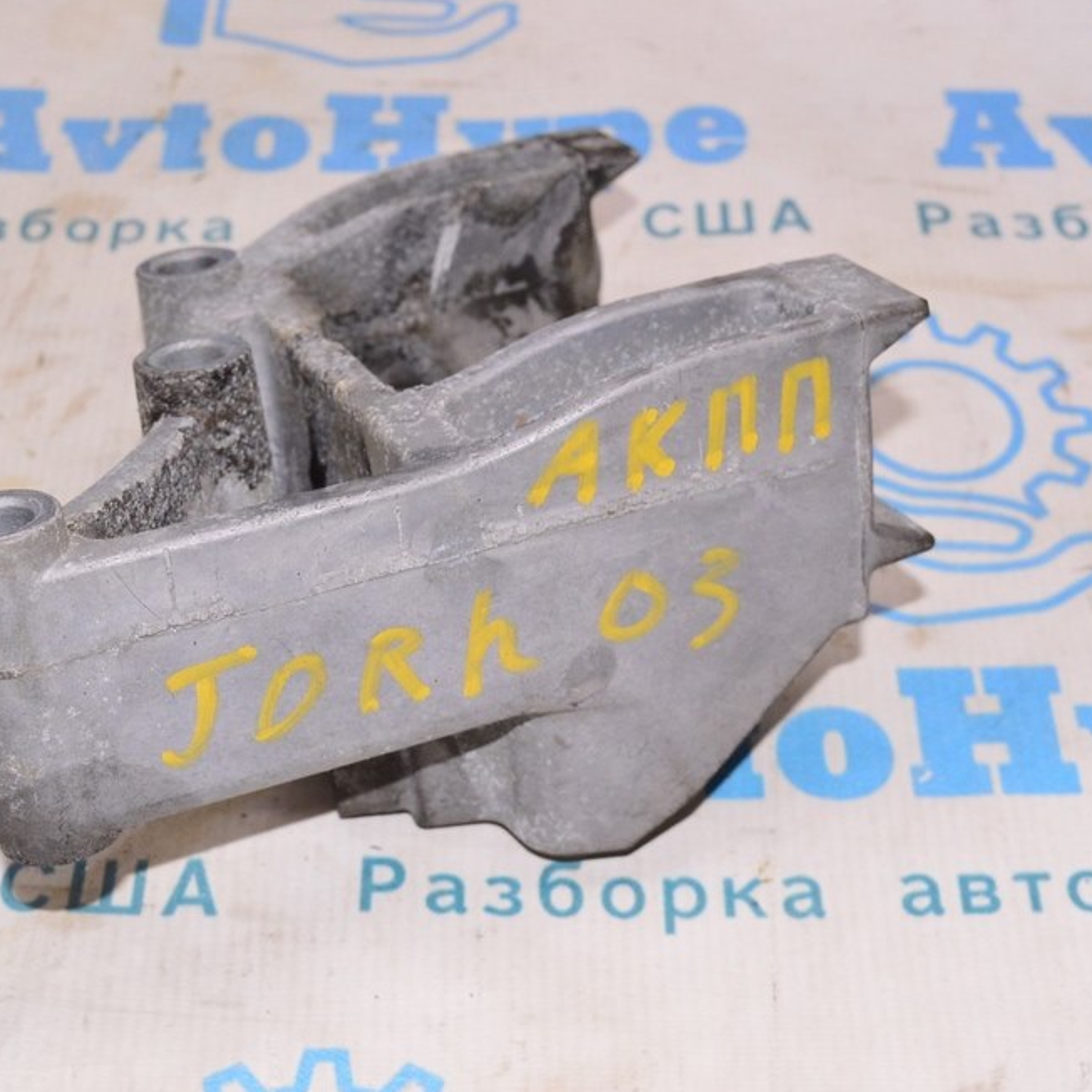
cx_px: 497
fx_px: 2284
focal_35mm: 64
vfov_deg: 26.9
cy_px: 564
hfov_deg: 26.9
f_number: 8
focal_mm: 32
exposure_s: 1/160
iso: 1600
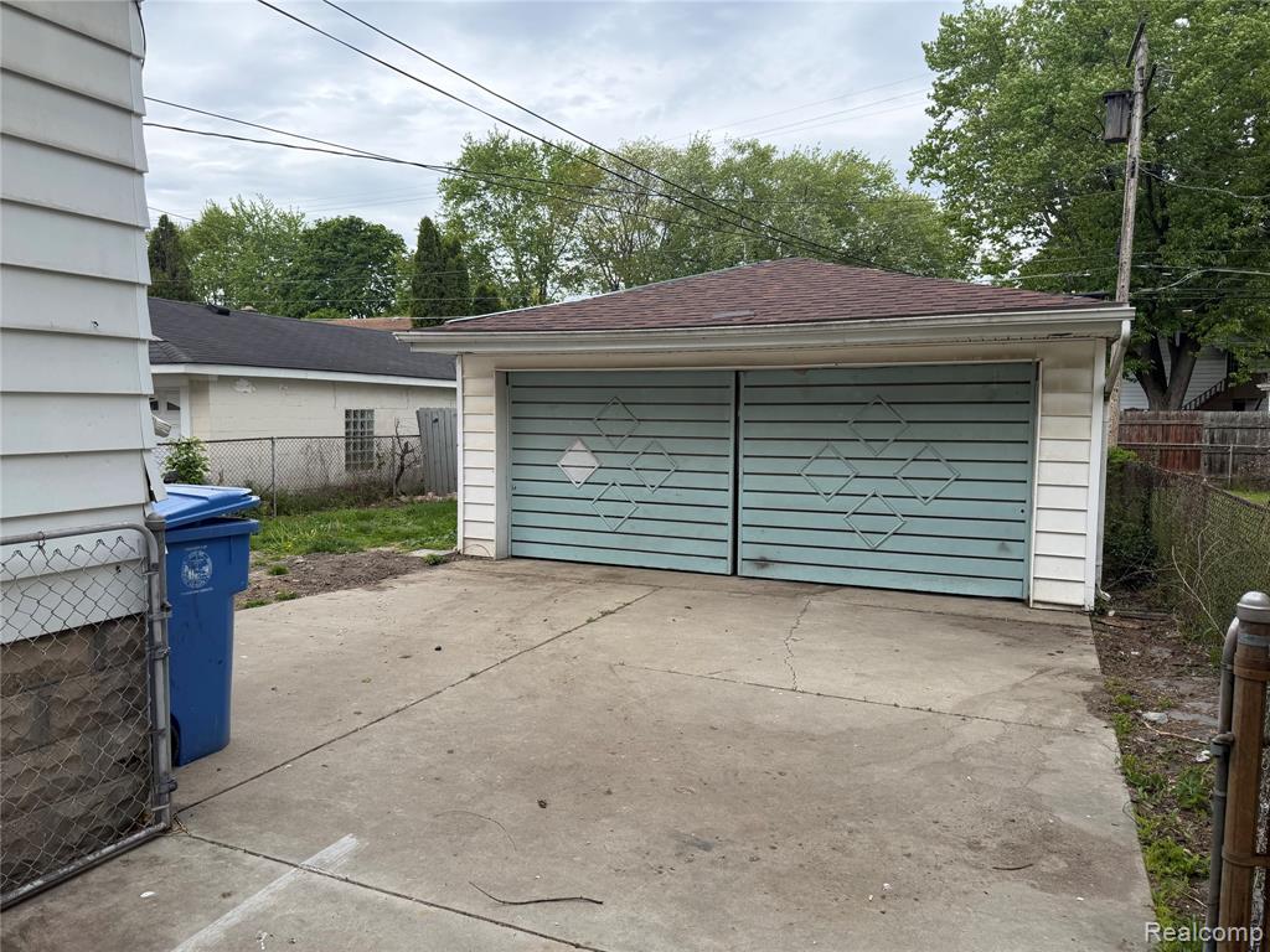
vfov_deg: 56.8
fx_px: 881
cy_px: 476
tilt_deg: -0.1
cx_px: 635
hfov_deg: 71.6
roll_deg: -1.1
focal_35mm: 24
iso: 100
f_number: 1.78
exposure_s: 1/2299
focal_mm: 6.76
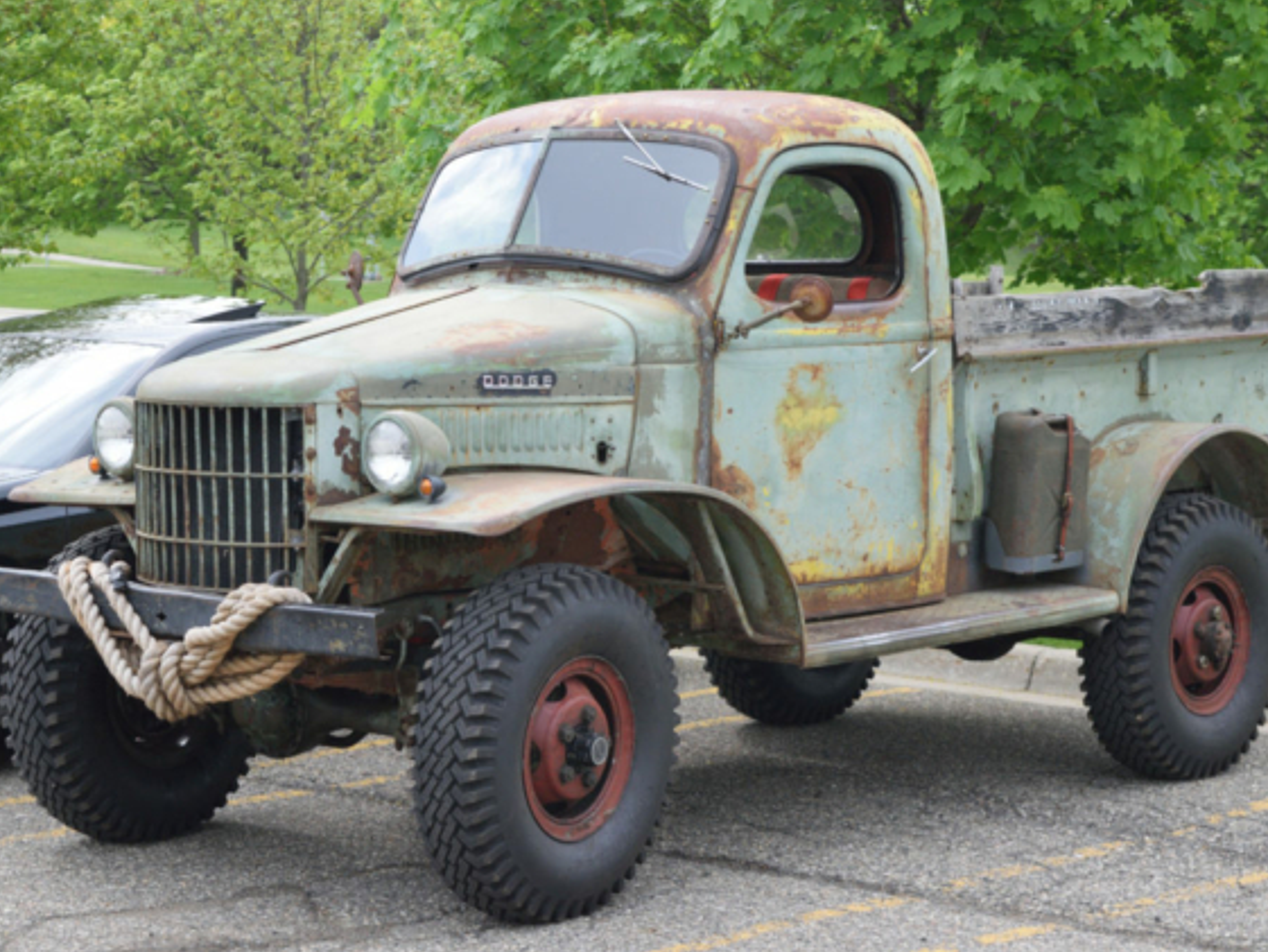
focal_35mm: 91
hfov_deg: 21.6
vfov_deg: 16.3
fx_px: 3318
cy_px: 481
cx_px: 626
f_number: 5.6
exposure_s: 1/1000
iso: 500
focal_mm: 55
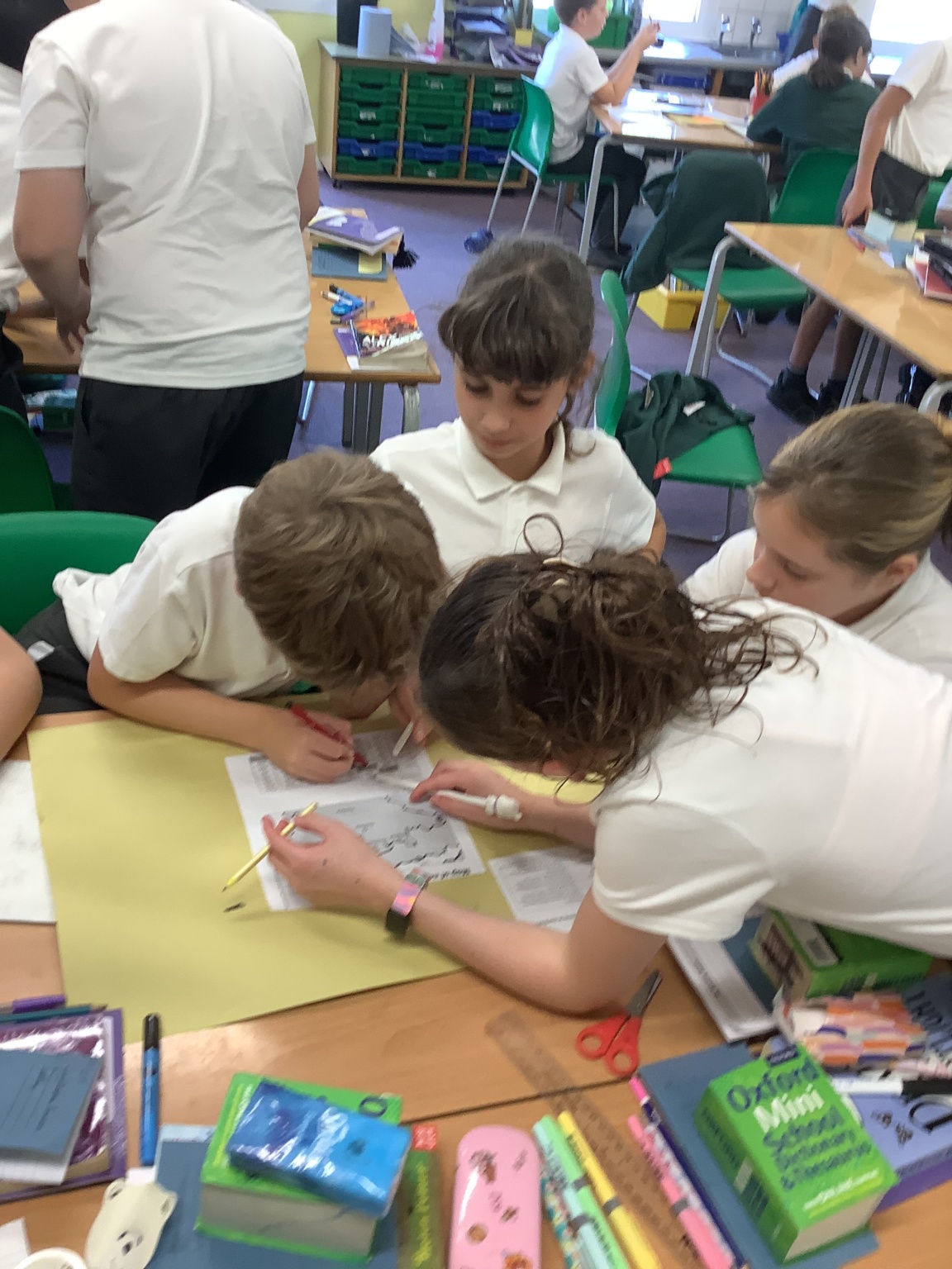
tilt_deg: -31.9
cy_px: 634
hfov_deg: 45.4
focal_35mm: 31
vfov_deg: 58.4
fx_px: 1137
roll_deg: -13.1
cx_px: 476
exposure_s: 1/60
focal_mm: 3.3
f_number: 2.4
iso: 100
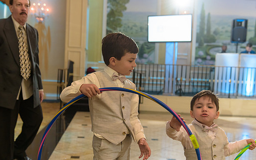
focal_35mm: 44
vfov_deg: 29.1
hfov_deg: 45.3
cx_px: 120
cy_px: 97
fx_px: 307
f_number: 3.2
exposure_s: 1/125
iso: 1600
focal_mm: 38
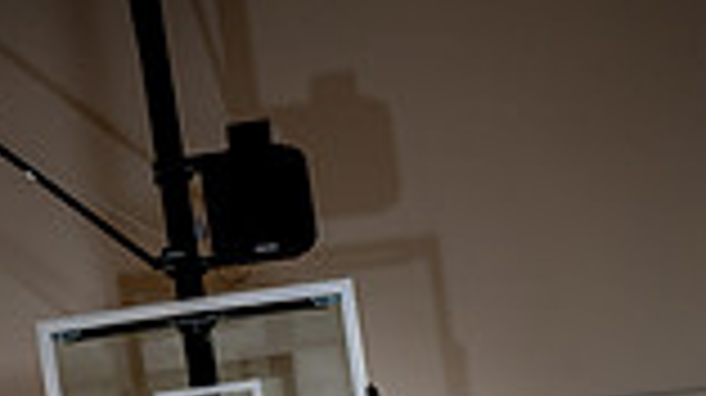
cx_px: 220
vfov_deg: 12.7
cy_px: 963
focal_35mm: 72
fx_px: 1347
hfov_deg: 29.1
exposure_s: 1/250
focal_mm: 24
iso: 200
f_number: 5.6
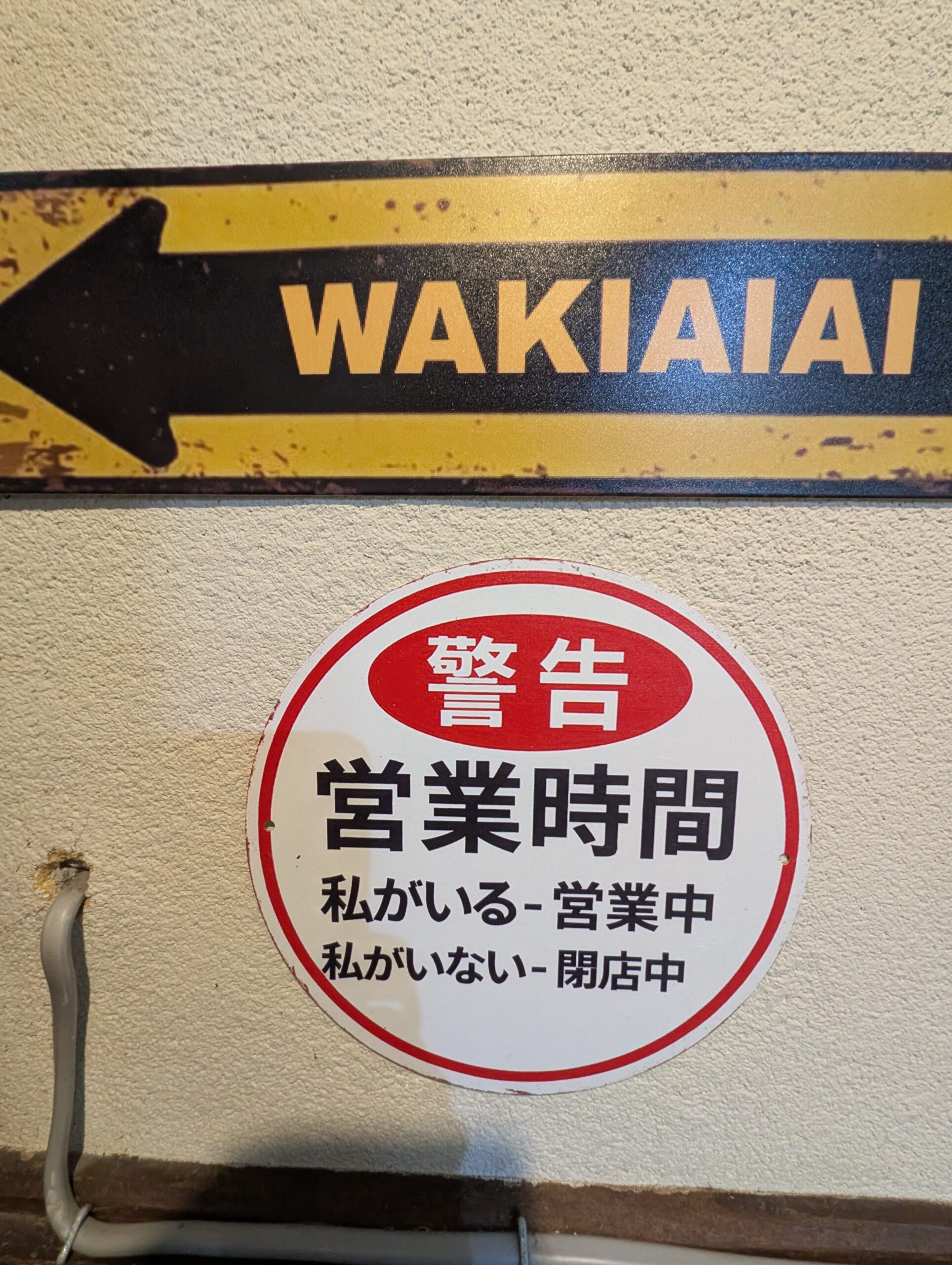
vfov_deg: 106.1
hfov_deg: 90.1
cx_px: 476
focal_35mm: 13
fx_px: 475
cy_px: 632
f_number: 2.2
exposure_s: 1/33.3
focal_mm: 1.95
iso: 363
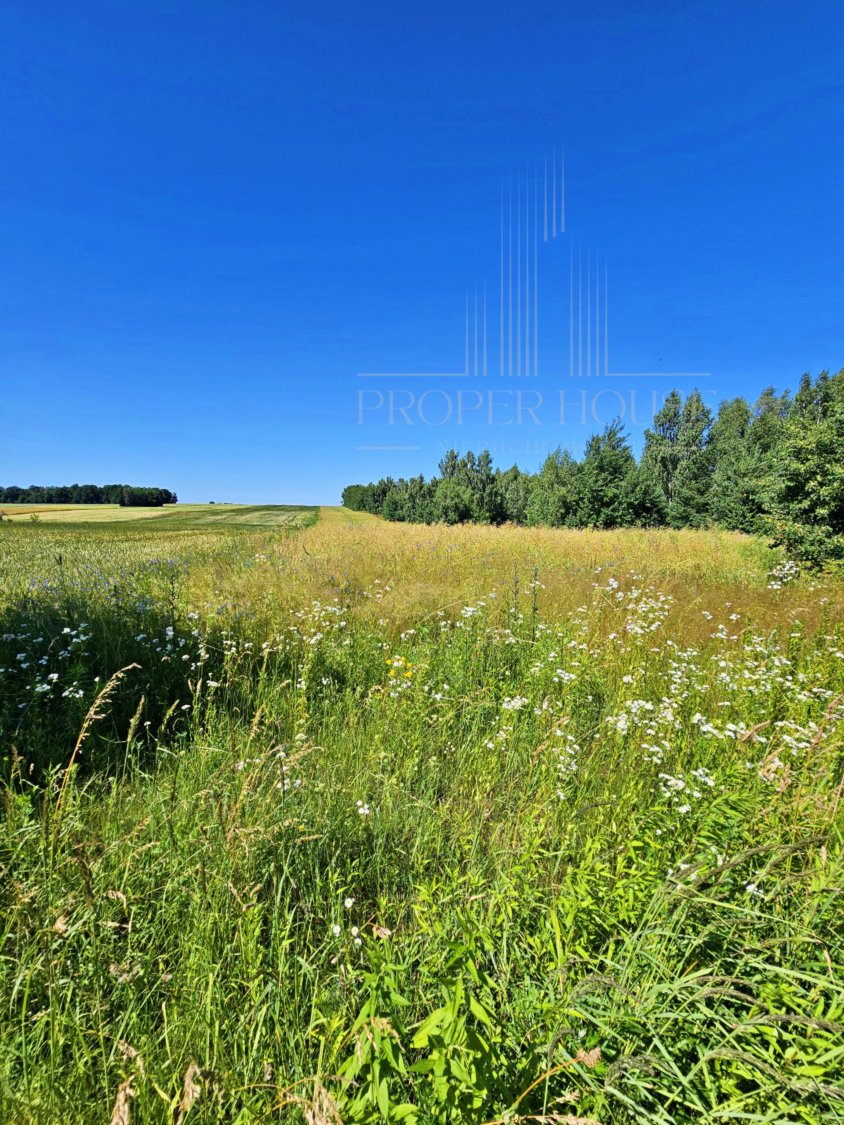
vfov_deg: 106.2
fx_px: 423
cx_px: 422
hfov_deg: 89.9
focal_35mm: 13
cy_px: 562
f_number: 2.2
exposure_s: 1/2456
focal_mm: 2.2
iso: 50
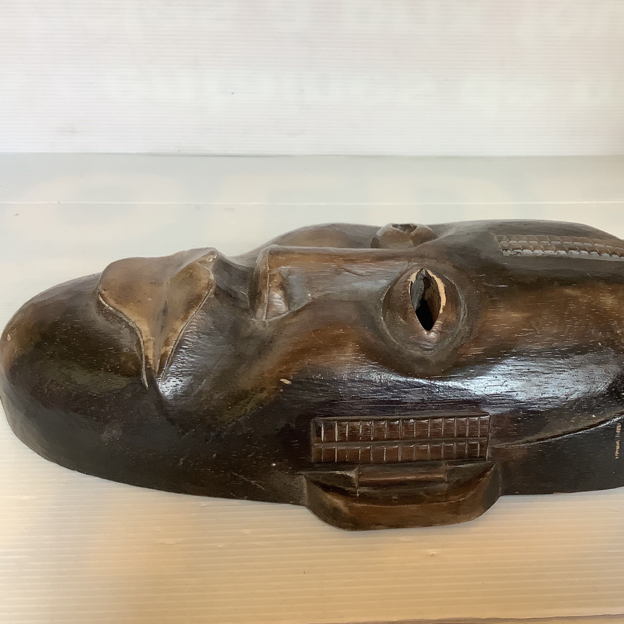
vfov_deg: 44.9
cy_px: 311
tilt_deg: -32.3
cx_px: 408
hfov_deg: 44.4
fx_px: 755
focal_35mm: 37
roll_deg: -1.0
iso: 80
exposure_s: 1/50
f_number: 2.4
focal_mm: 3.3
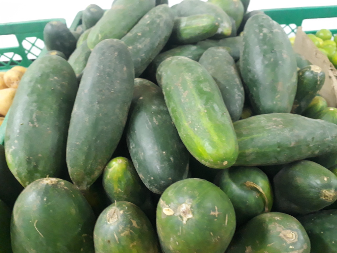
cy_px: 126
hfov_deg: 65.3
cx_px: 168
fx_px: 263
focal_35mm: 27
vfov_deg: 51.4
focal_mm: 3.6
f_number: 1.9
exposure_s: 1/15
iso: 320
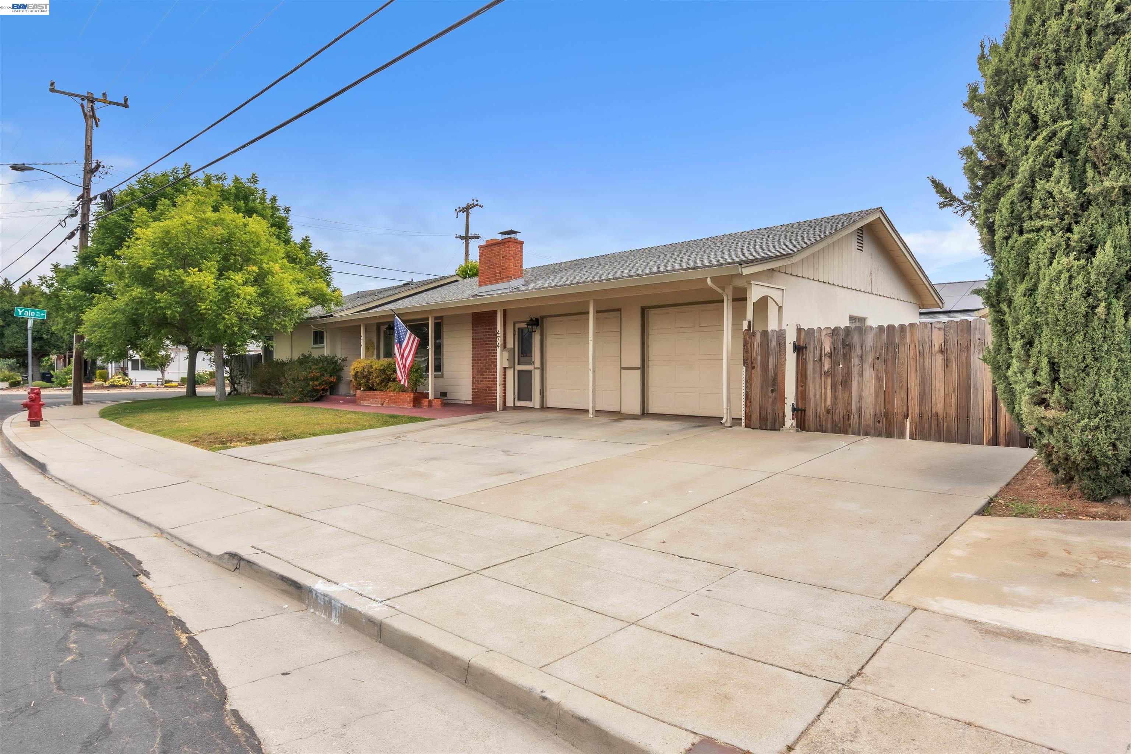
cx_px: 566
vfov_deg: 73.7
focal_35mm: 16
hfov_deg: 96.7
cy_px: 377
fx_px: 503
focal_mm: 16
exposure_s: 1/400
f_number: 7.1
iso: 200
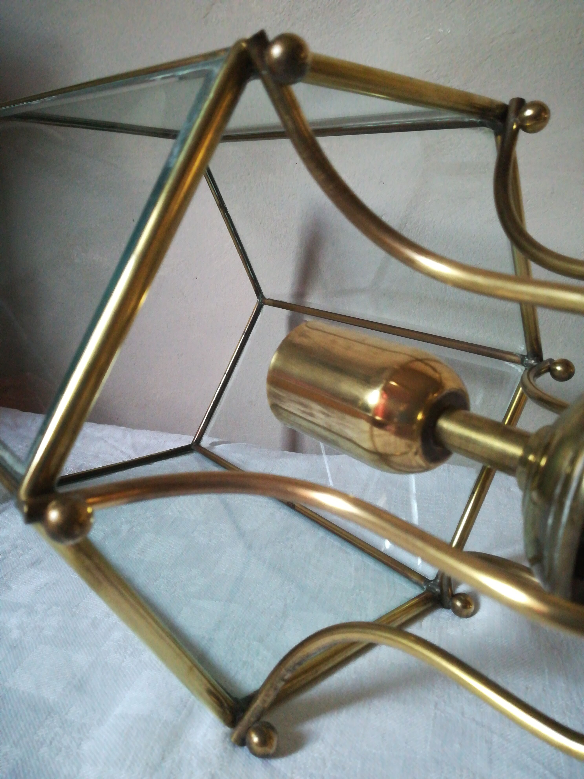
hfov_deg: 53.1
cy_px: 390
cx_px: 292
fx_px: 585
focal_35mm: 26
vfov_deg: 67.3
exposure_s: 1/15
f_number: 2.2
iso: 800
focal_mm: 3.83
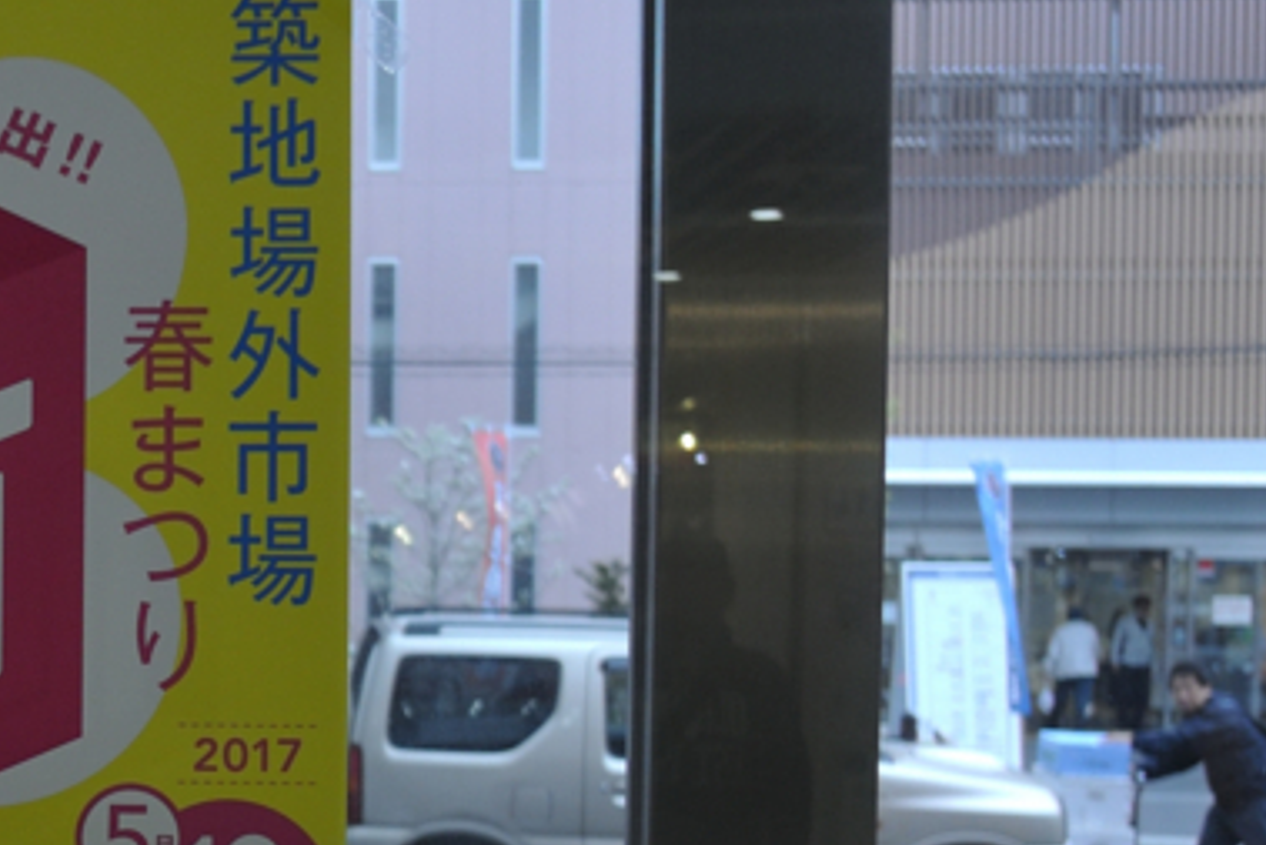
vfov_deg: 18.5
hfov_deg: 25.6
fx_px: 2568
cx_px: -140
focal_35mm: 73
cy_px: 710
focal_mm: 10
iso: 100
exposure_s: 1/100
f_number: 2.8
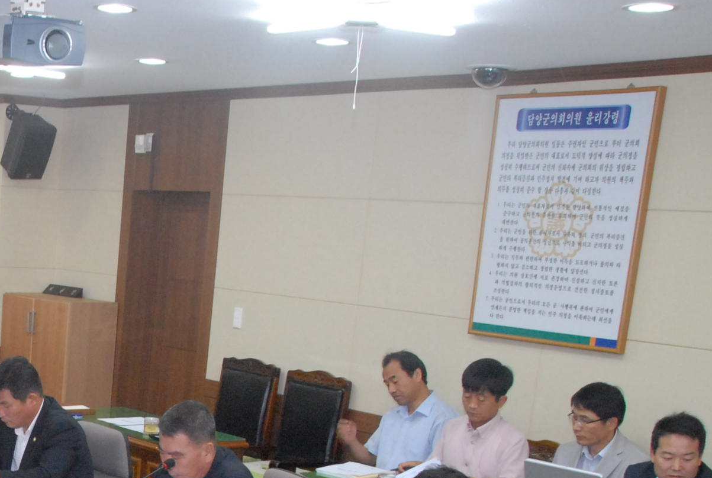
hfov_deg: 27.6
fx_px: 1288
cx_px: -114
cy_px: 531
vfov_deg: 20.0
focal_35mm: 65
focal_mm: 18
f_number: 8
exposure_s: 1/60
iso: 1250
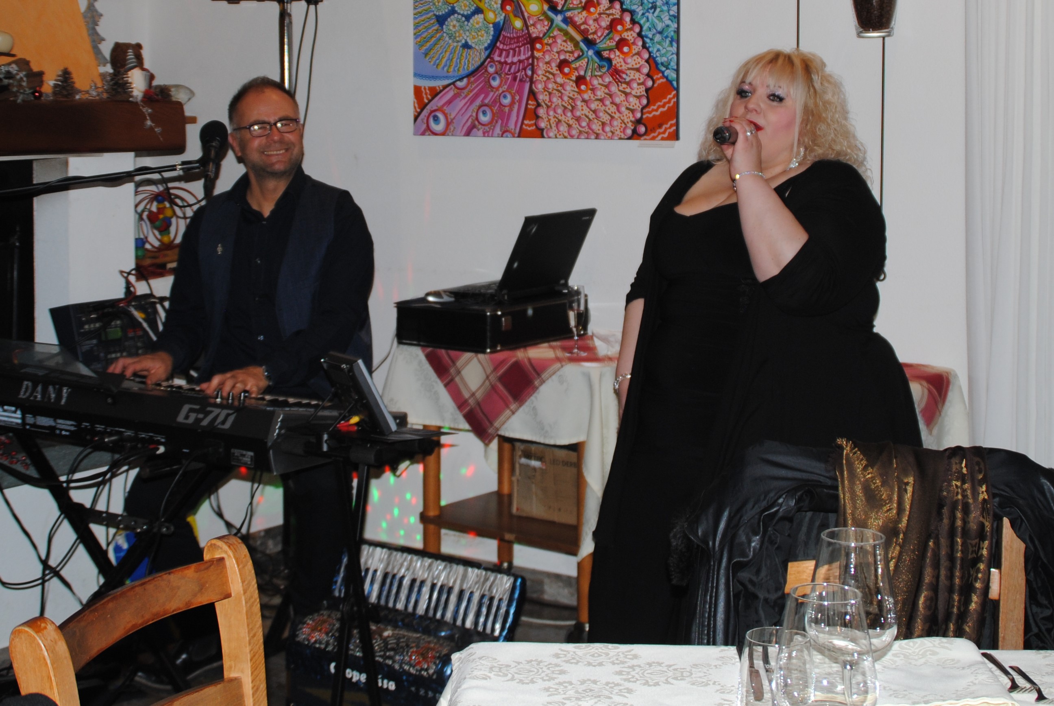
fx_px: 1231
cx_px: 527
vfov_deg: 32.0
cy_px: 353
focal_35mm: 42
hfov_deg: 46.3
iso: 200
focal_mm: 28
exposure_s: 1/60
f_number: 4
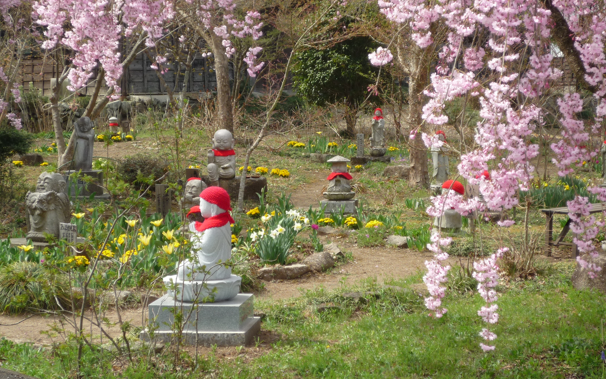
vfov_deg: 14.5
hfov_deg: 23.0
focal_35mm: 90
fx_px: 1487
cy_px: 152
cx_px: 302
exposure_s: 1/320
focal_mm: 12.2
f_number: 4.9
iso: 100
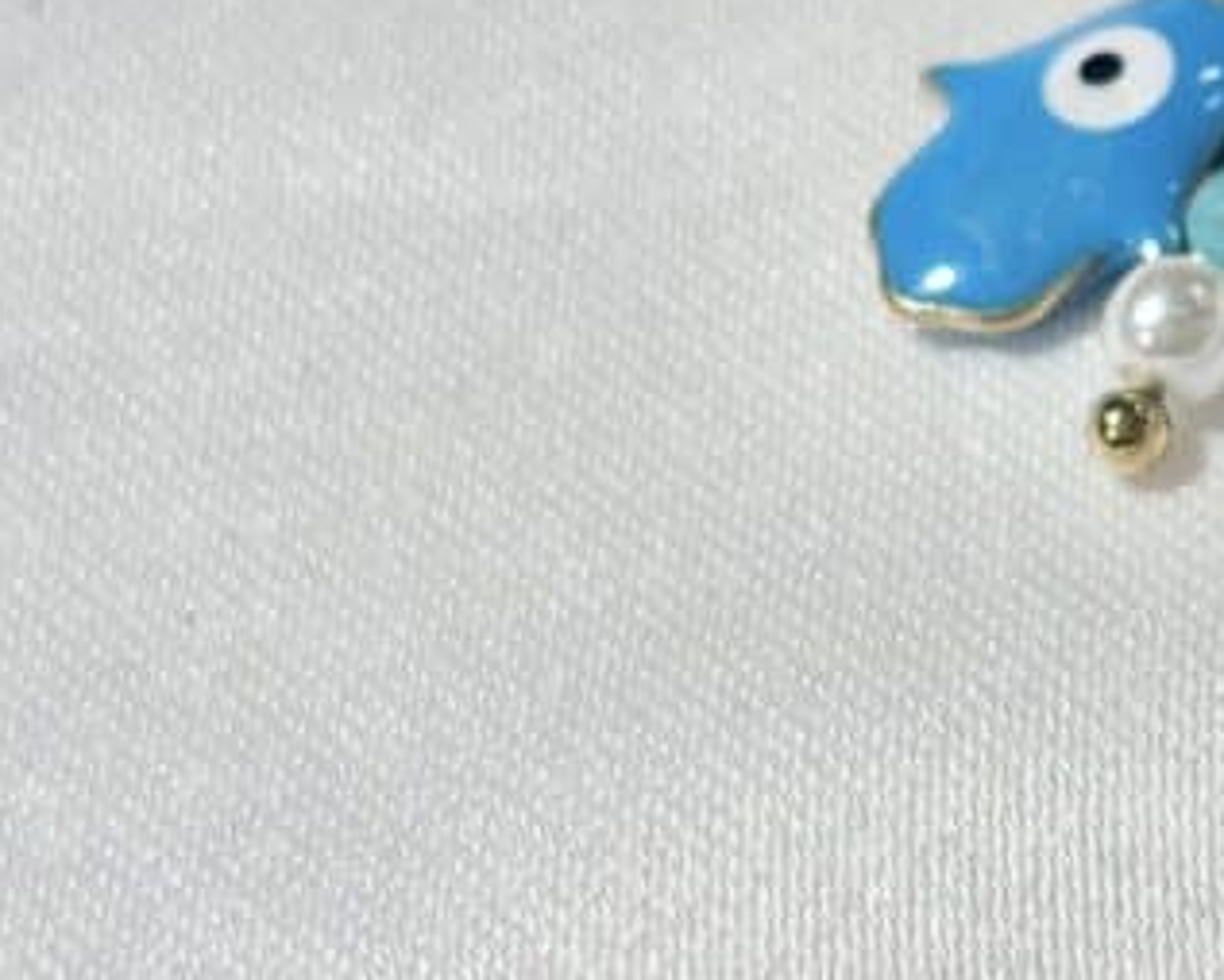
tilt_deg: -45.9
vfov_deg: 9.4
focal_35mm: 164
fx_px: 5945
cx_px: 1413
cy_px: 394
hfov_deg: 11.5
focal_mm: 5.96
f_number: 1.6
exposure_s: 1/347
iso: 32
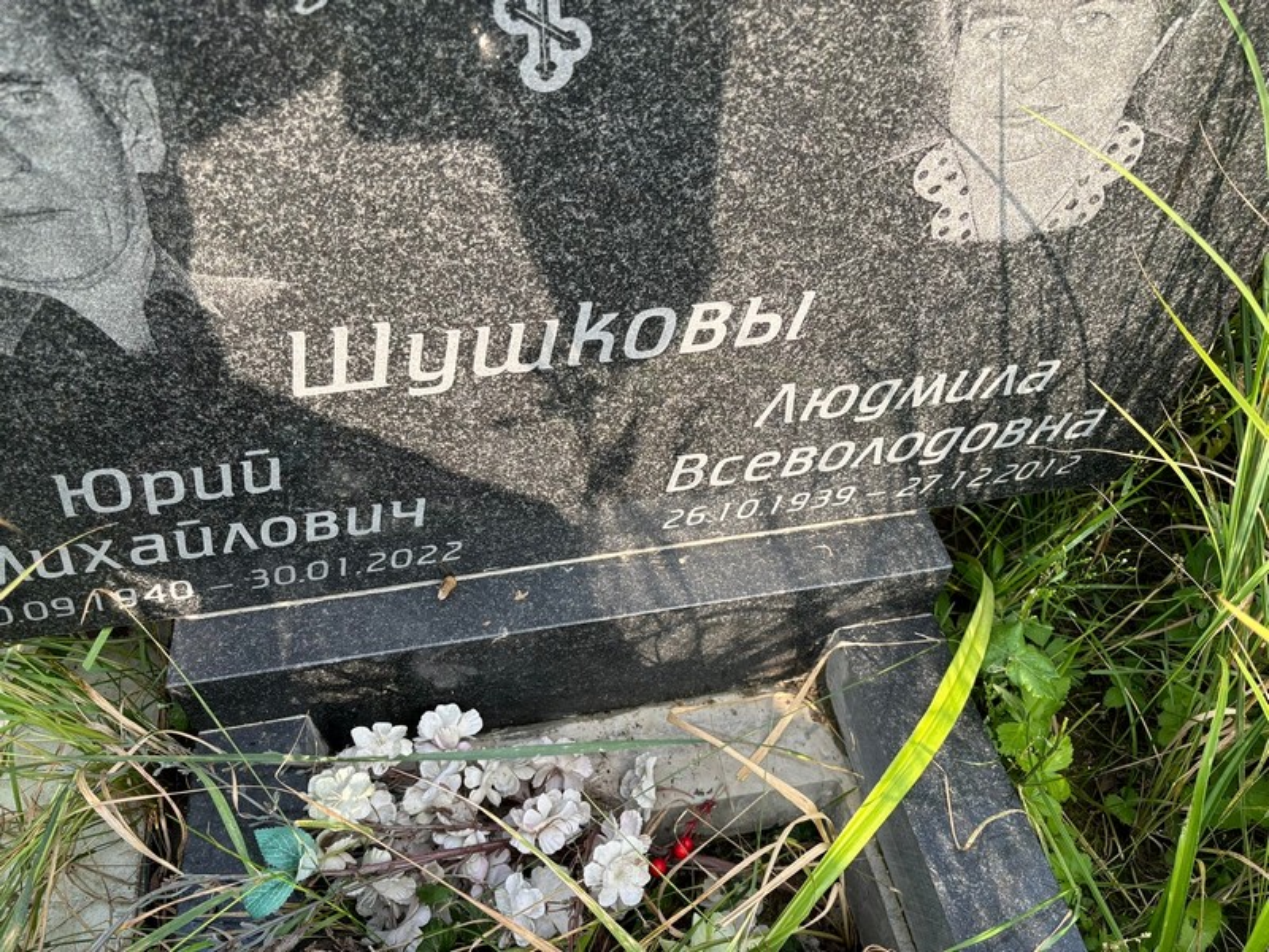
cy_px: 476
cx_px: 634
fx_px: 953
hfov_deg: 67.3
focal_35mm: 26
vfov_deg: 53.1
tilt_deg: -47.5
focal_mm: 5.96
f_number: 1.6
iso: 50
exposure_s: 1/304
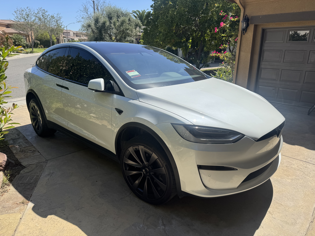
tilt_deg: -16.1
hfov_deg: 71.6
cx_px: 158
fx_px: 218
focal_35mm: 24
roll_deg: -0.6
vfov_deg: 56.8
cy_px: 118
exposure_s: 1/4049
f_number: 1.78
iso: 80
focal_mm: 6.76
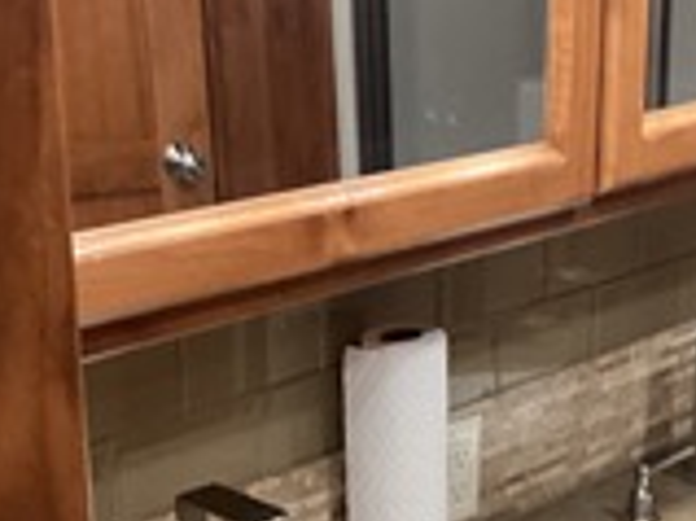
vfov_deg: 18.7
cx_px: 350
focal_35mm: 78
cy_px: 425
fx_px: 1567
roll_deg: +1.3
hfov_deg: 25.0
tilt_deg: -23.7
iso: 400
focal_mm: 3.3
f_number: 2.4
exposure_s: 1/40
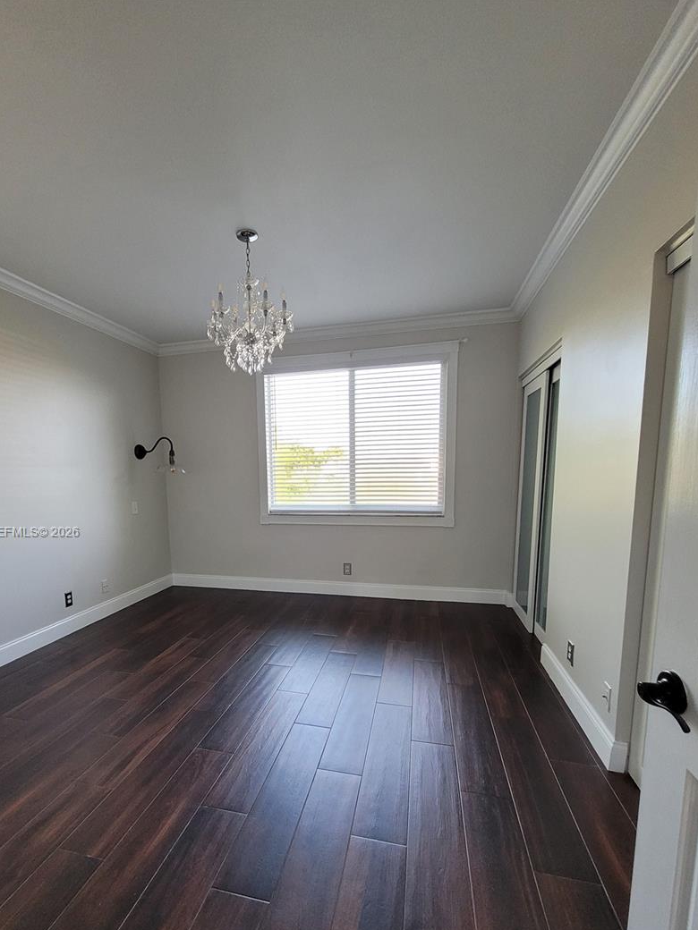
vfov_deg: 97.5
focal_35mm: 15
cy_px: 533
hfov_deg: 81.5
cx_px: 316
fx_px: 403
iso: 200
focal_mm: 1.74
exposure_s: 1/60
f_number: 2.2
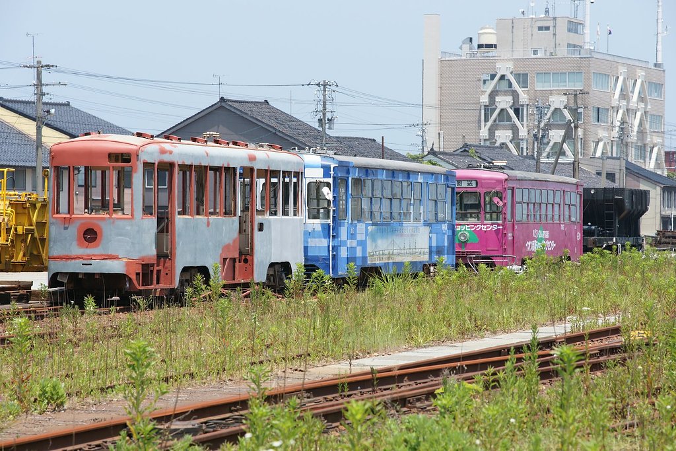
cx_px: 338
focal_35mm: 140
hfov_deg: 14.7
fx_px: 2629
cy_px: 226
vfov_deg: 9.8
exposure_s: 1/250
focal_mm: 140
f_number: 8
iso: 200
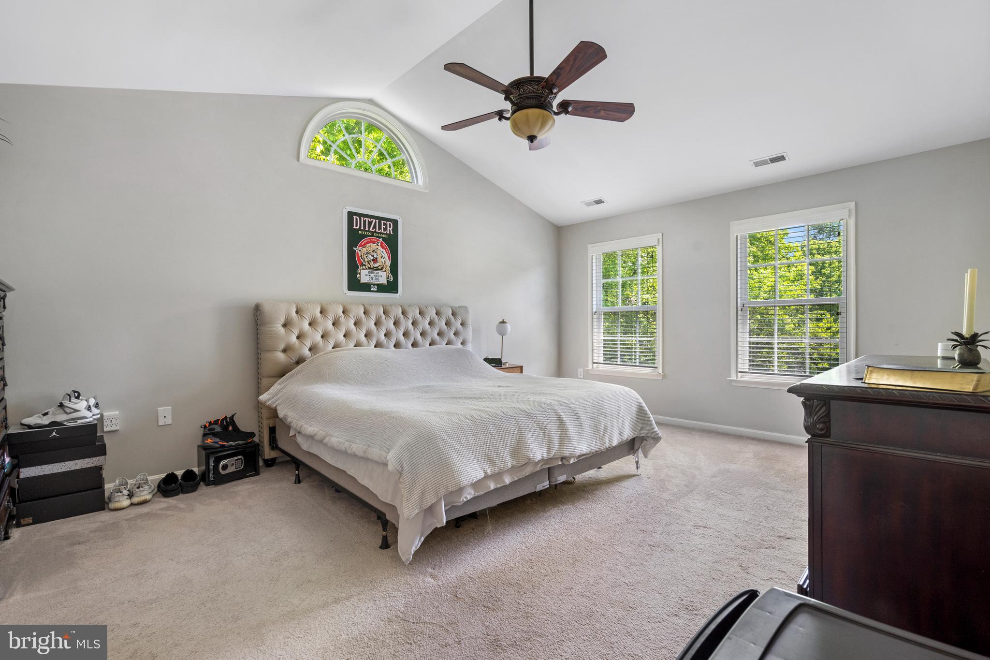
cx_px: 495
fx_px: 440
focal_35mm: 16
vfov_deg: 73.7
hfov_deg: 96.7
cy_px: 330
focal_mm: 16
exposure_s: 1/320
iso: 640
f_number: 8
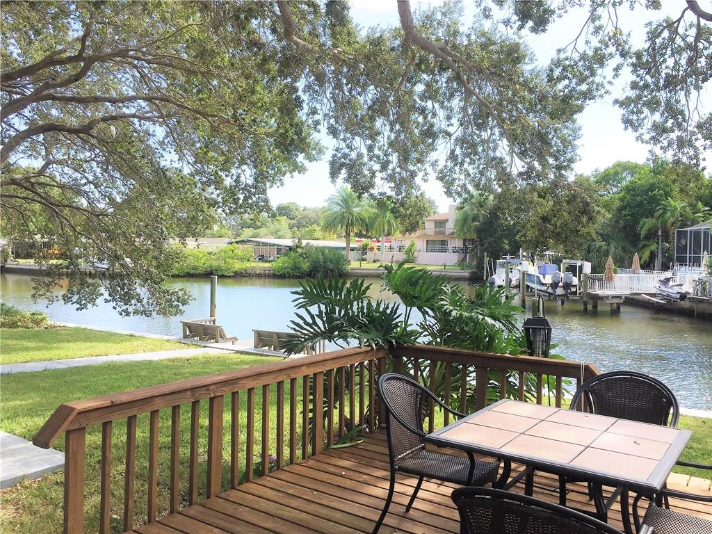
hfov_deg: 61.7
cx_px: 356
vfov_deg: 48.2
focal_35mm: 29
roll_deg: -1.6
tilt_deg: -1.0
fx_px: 596
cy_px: 267
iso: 32
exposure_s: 1/989
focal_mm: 4.15
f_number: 2.2
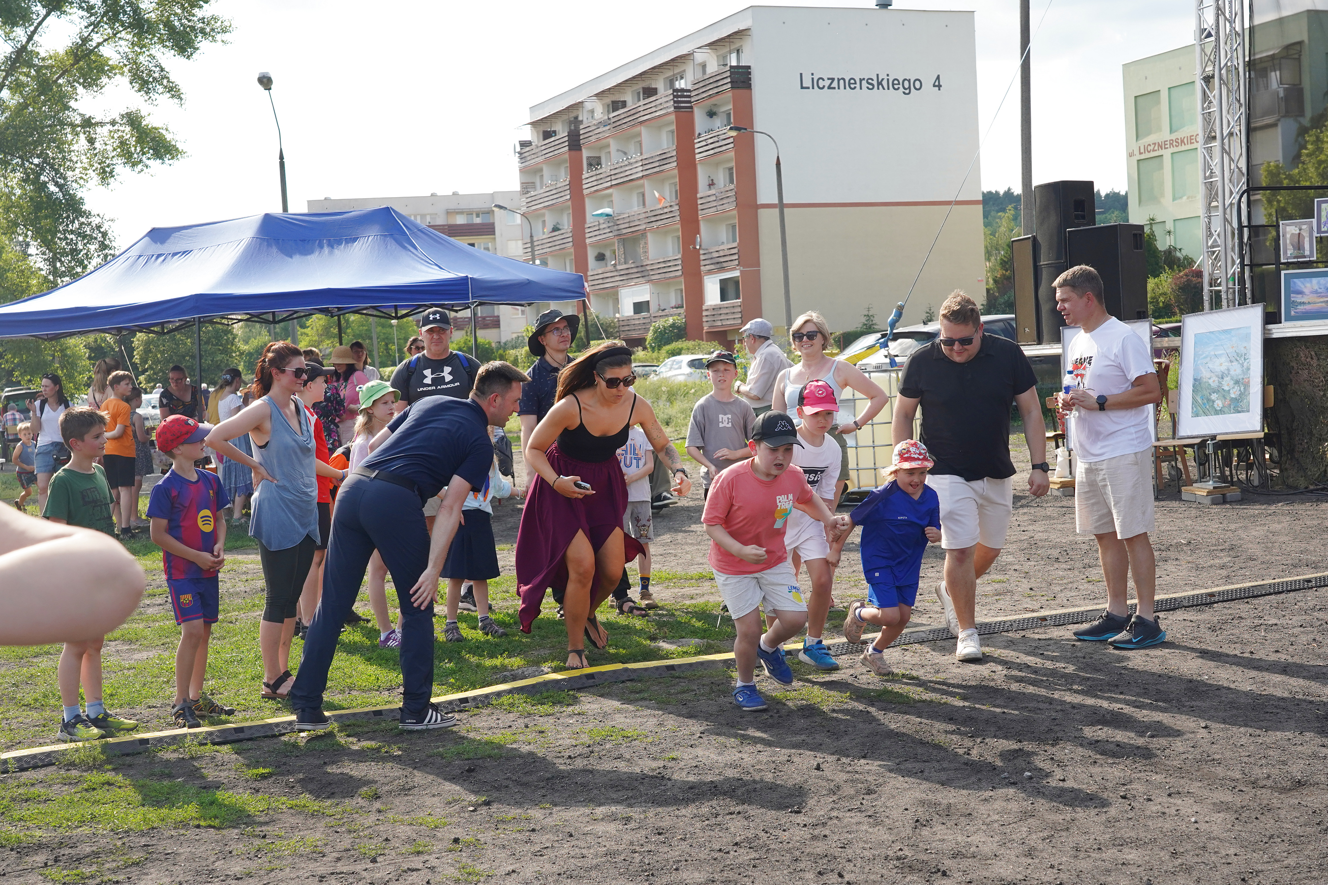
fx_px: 1918
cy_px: 442
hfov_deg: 38.2
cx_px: 664
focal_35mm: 52
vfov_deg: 26.0
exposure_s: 1/800
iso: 640
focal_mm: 52
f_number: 8
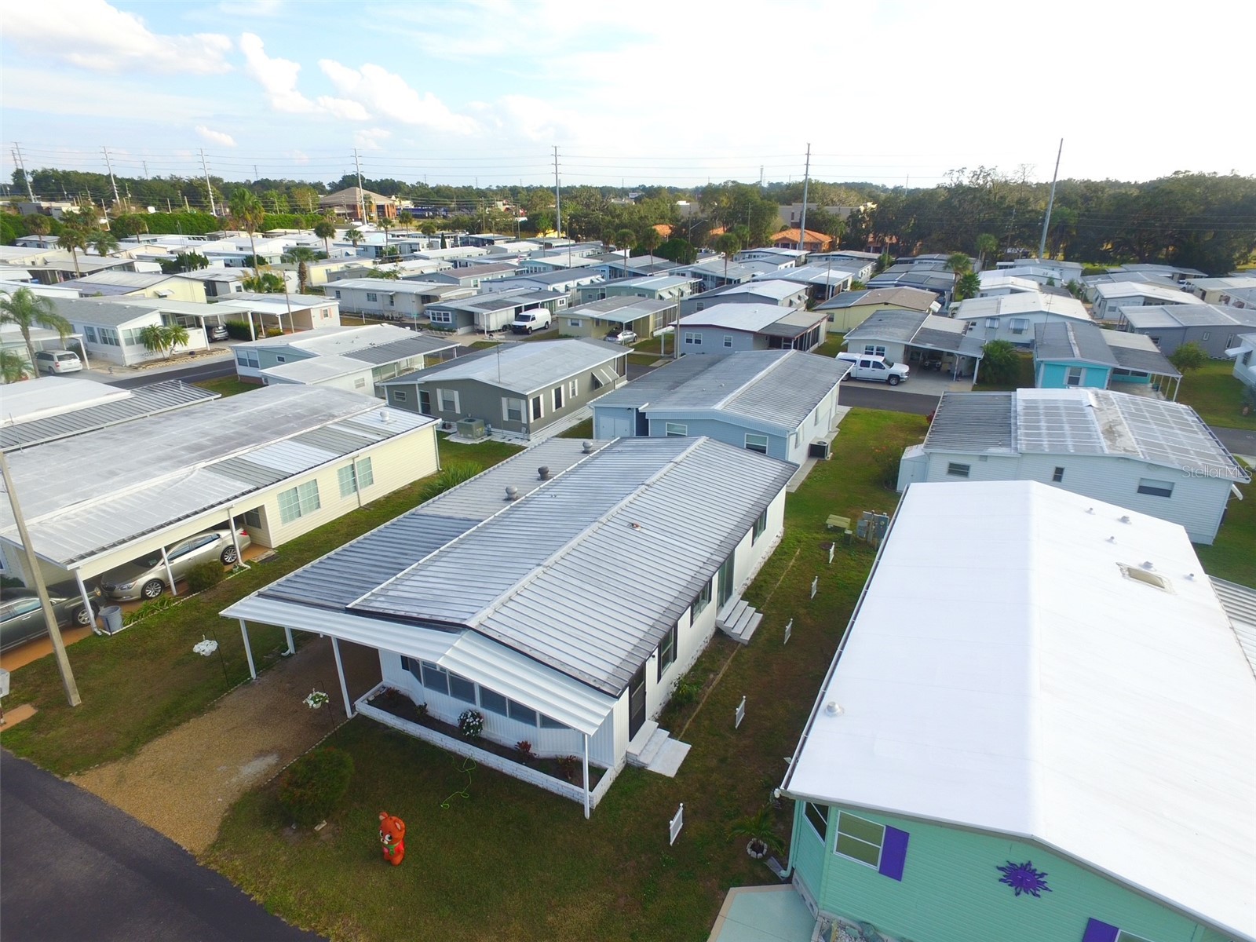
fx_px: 726
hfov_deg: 81.7
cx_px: 628
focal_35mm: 20
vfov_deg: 66.0
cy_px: 471
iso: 100
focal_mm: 3.61
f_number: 2.8
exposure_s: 1/400
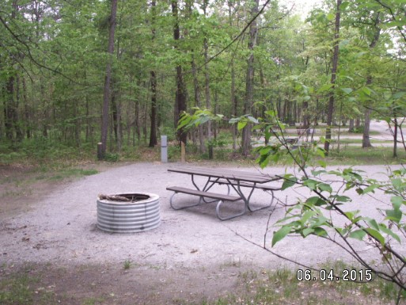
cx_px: 203
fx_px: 411
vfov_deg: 40.7
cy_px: 152
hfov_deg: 52.6
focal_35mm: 35
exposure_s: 1/50
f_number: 2.8
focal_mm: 5.86
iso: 50
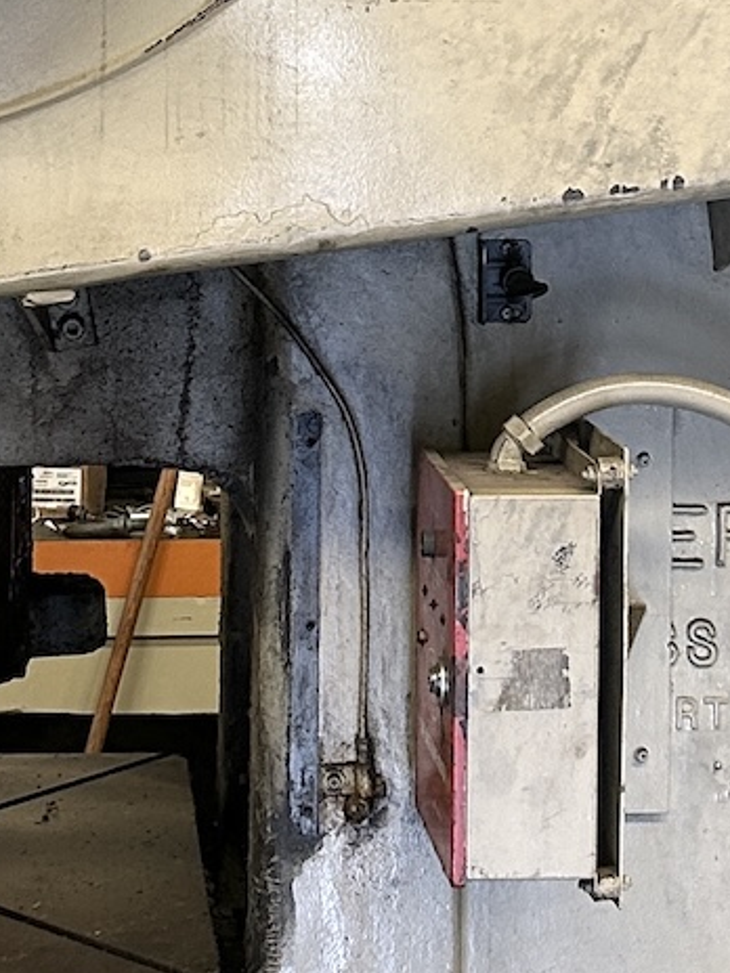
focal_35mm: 113
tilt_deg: -4.7
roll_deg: -0.3
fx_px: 3177
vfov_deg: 17.4
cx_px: 317
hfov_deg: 13.1
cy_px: 289
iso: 160
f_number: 1.5
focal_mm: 5.7
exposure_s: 1/60
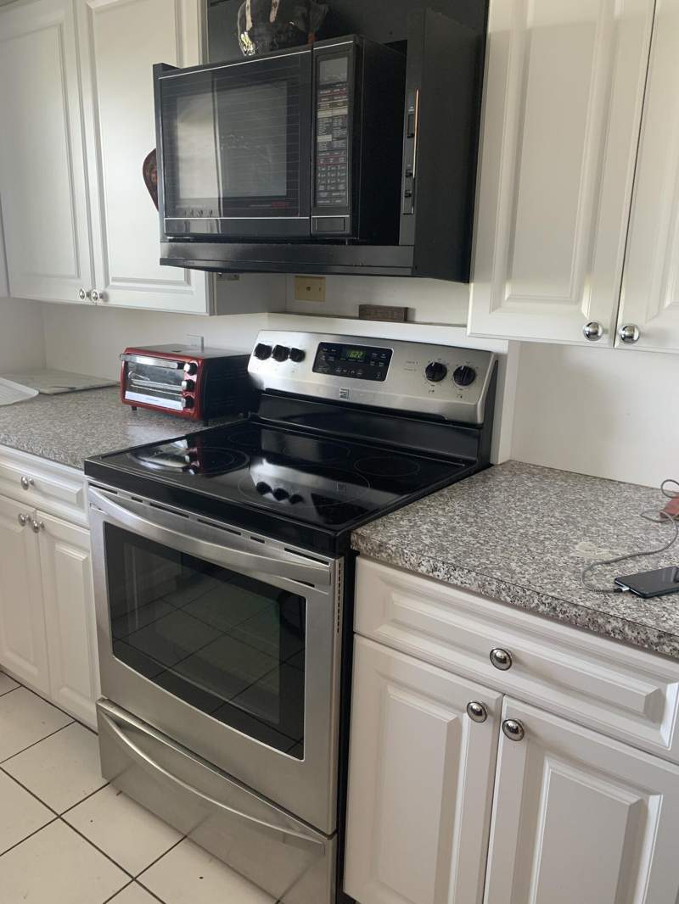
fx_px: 680
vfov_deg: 67.3
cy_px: 452
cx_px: 340
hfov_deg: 53.1
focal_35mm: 26
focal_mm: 4.25
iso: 160
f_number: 1.8
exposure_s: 1/60
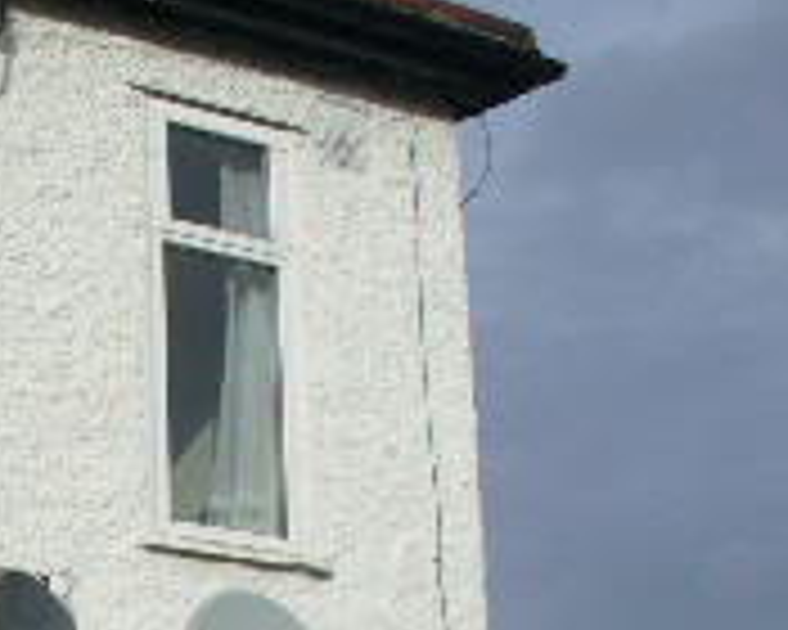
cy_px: 634
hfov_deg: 14.1
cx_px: -180
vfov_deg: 11.6
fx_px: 3078
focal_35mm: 132
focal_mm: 6.1
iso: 80
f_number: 5.6
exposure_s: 1/800
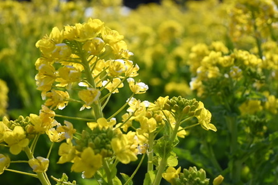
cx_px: 139
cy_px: 92
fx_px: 579
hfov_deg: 27.0
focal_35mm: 75
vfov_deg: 18.1
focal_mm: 50
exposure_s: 1/1600
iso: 400
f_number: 6.3
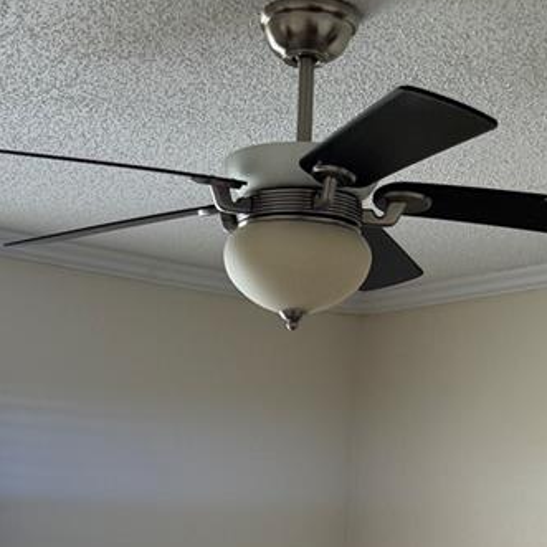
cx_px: 160
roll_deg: -2.3
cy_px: 820
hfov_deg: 22.3
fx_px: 1377
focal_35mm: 77
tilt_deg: -9.3
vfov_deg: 19.6
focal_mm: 6.76
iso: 125
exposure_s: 1/120
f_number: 1.78
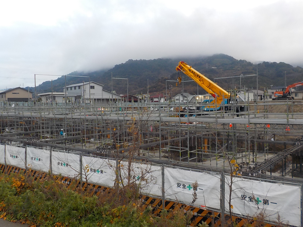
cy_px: 114
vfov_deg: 46.8
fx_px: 263
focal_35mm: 30
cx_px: 152
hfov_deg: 60.0
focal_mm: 4.1
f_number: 3.3
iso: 125
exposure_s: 1/40
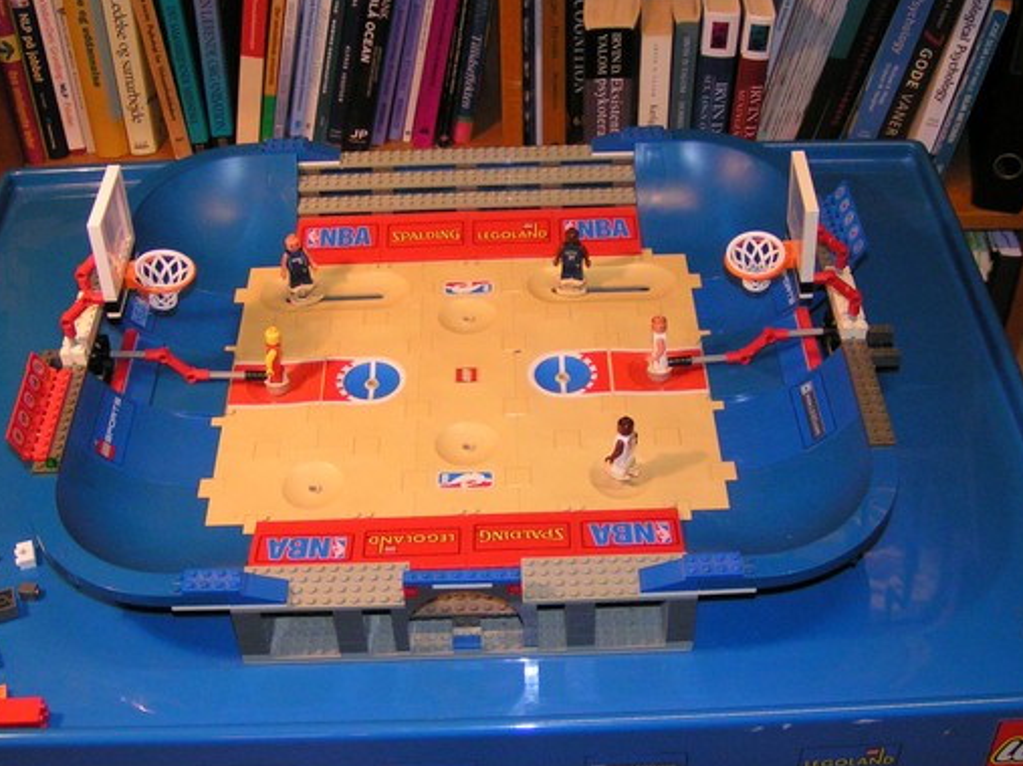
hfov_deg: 39.7
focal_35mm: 48
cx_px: 502
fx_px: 1418
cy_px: 381
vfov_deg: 30.3
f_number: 2.8
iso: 200
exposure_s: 1/40
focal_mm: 5.8
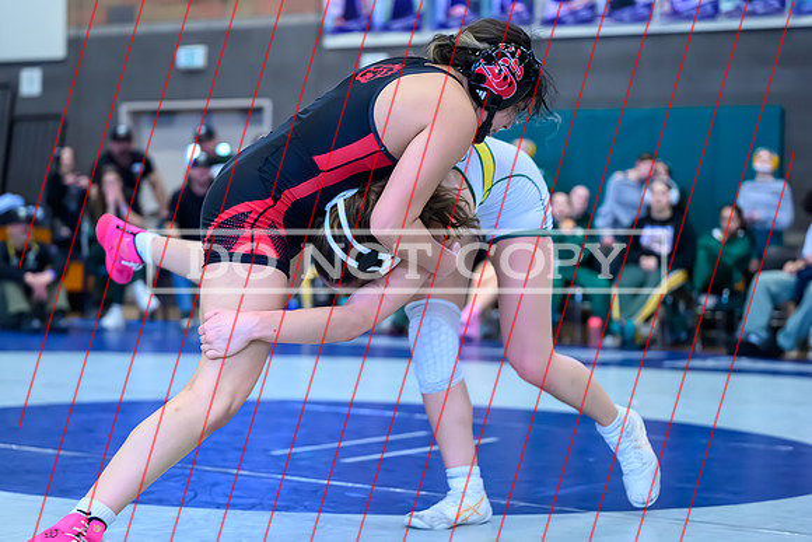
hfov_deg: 25.0
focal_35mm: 81
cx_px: 411
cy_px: 272
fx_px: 1830
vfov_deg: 16.8
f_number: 2.8
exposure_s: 1/640
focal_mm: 72
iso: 6400
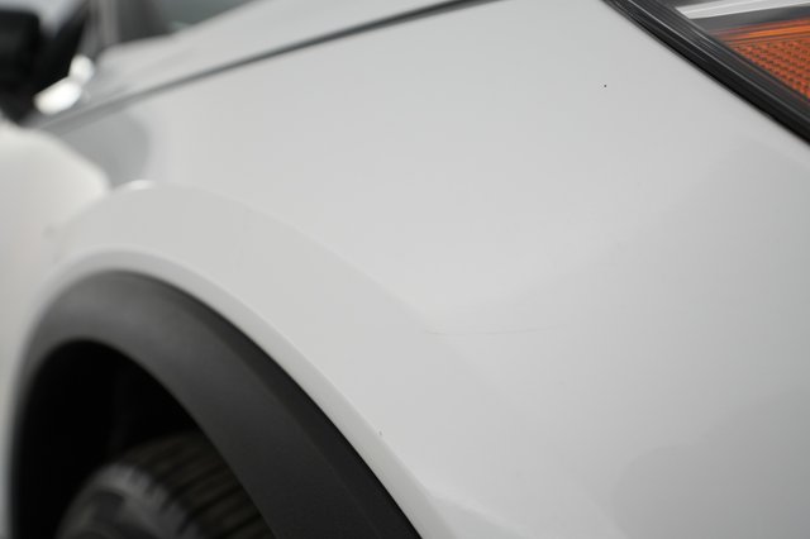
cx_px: 405
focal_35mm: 28
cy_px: 270
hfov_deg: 65.5
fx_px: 630
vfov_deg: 46.4
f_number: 4.5
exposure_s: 1/100
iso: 1250
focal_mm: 28
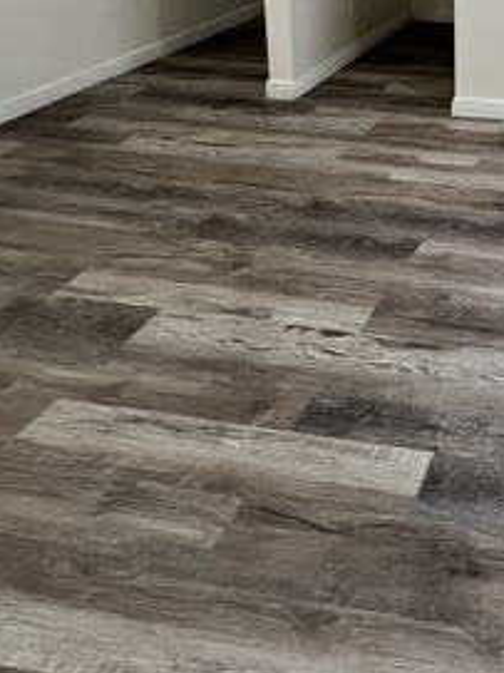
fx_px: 622
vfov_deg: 44.8
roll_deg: -2.1
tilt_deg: -9.8
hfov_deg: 34.4
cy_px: -48
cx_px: 618
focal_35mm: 32
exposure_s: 1/120
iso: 200
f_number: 1.8
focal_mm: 1.57
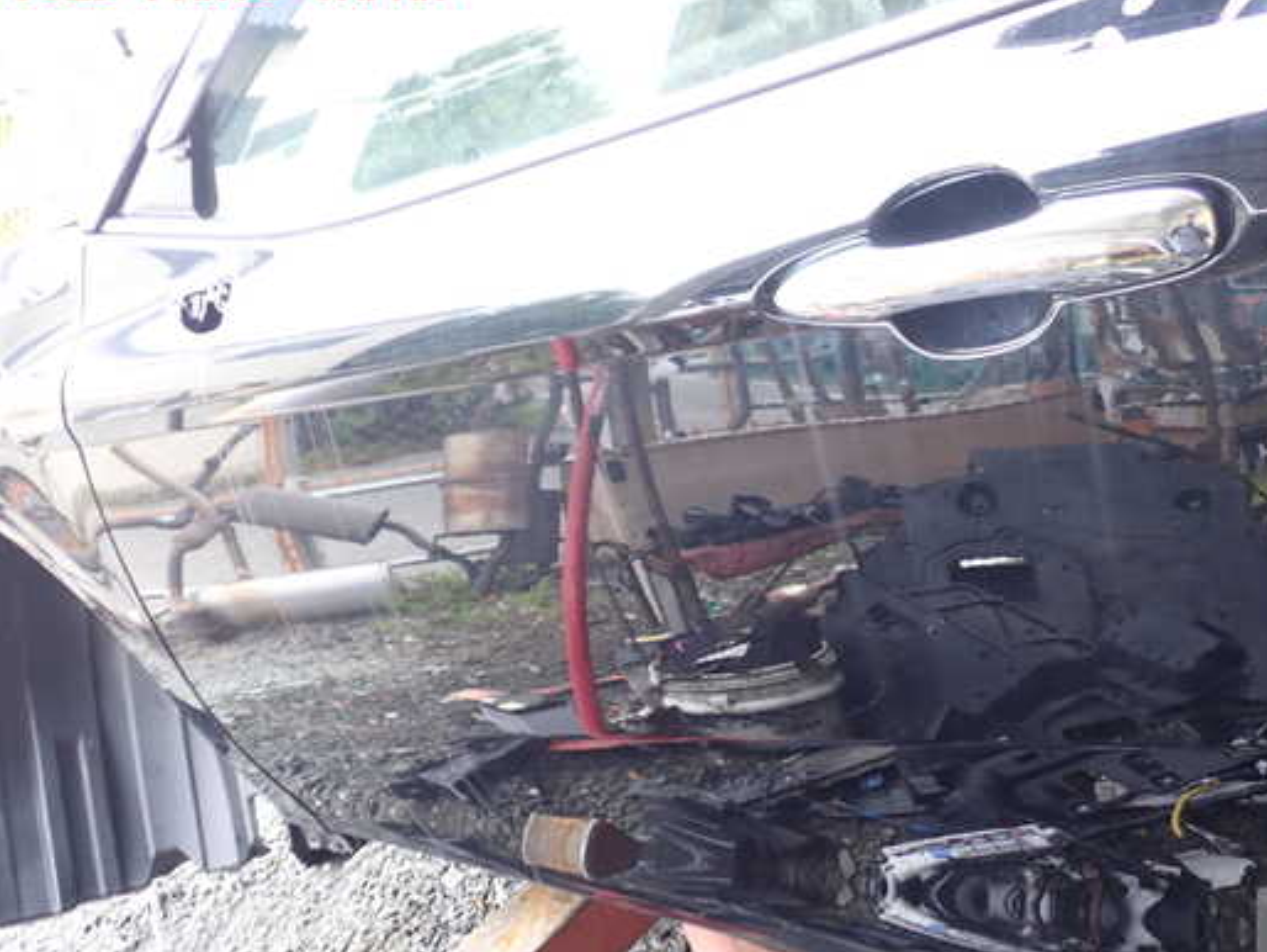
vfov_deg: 40.7
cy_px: 506
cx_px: 737
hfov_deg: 52.4
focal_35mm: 35
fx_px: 1282
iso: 160
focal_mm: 5.4
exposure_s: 1/60
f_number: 2.3
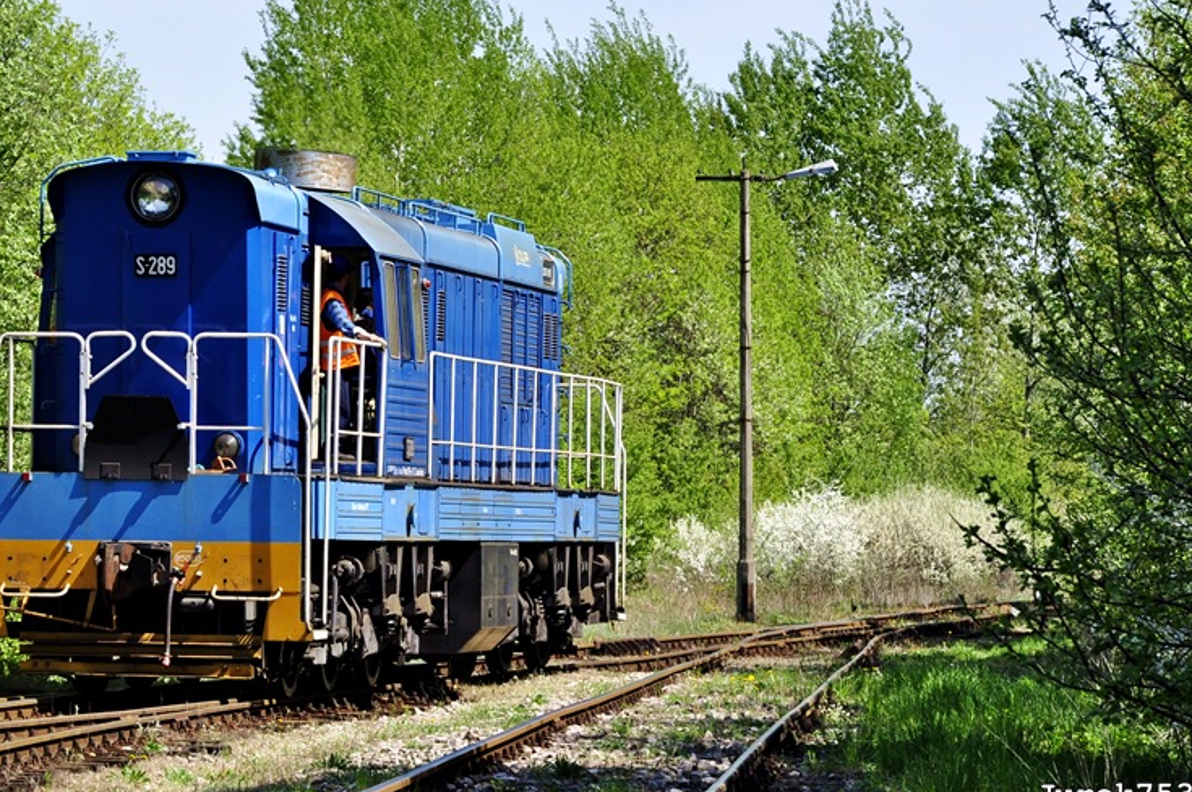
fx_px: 4861
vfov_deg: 9.3
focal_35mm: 147
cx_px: 474
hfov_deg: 14.0
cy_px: 331
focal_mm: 80
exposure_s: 1/320
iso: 200
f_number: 8
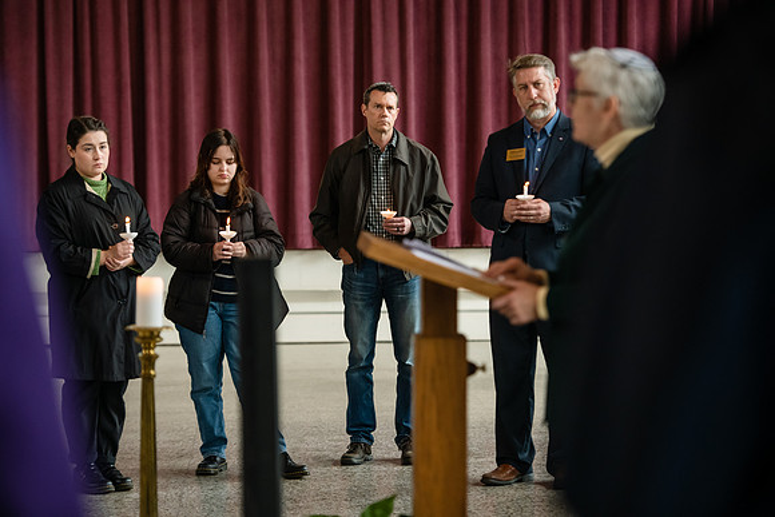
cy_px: 258
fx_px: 2498
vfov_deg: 11.8
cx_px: 388
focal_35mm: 116
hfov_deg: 17.6
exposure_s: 1/200
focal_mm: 116
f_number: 3.2
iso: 1600
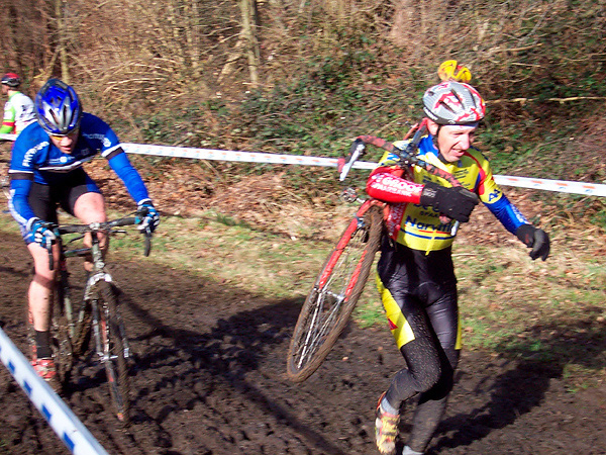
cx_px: 303
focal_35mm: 89
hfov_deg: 22.0
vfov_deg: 16.6
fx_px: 1558
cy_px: 228
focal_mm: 14.8
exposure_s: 1/250
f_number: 5.6
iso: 100
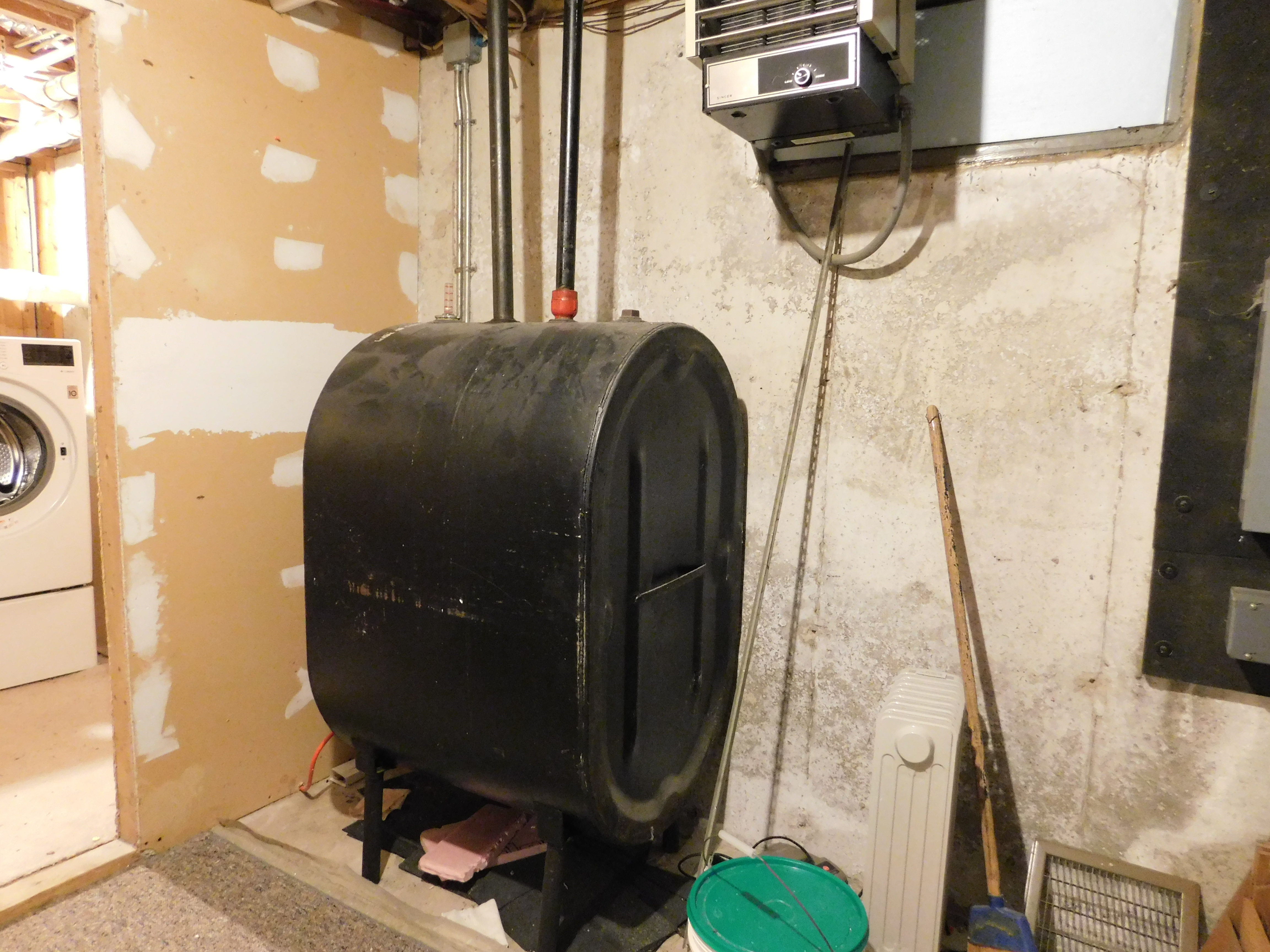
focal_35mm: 23
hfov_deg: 73.9
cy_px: 476
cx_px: 635
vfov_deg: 58.9
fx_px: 844
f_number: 3
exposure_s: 1/5
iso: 800
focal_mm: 4
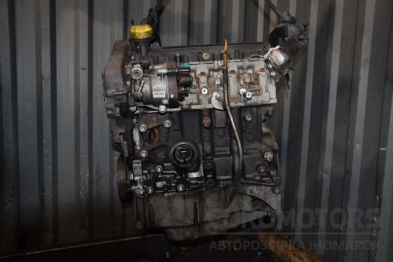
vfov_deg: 40.0
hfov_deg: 57.2
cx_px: 196
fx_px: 360
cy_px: 131
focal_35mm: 33
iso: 800
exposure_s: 1/60
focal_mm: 22
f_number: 5
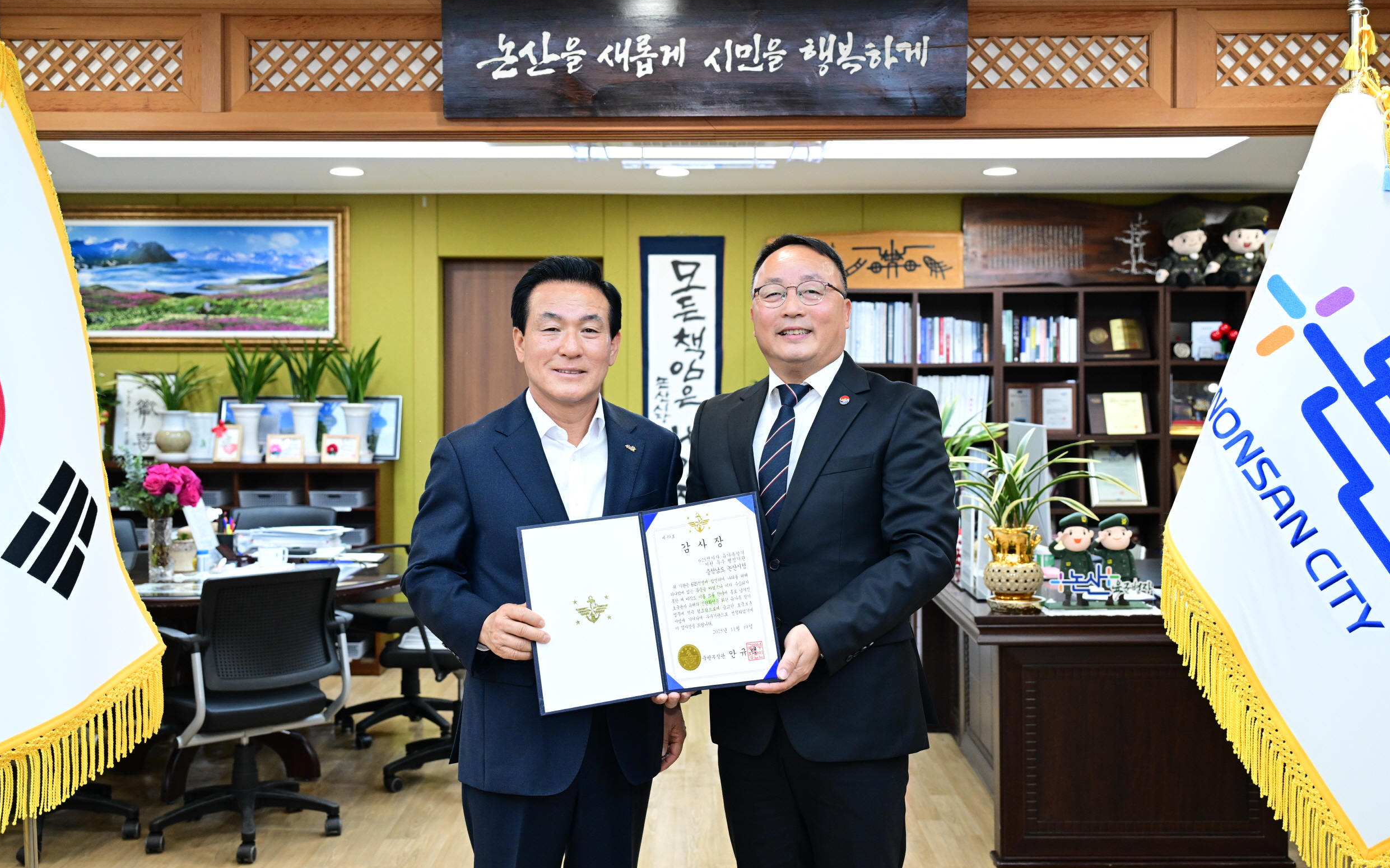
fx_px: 1439
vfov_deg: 33.6
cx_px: 696
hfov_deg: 51.5
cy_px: 404
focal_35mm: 38
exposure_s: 1/160
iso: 2000
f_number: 4
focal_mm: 37
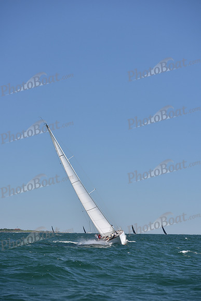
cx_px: 100
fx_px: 753
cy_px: 150
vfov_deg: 22.6
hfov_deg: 15.2
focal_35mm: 90
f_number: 4.5
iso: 200
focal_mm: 90
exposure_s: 1/1000
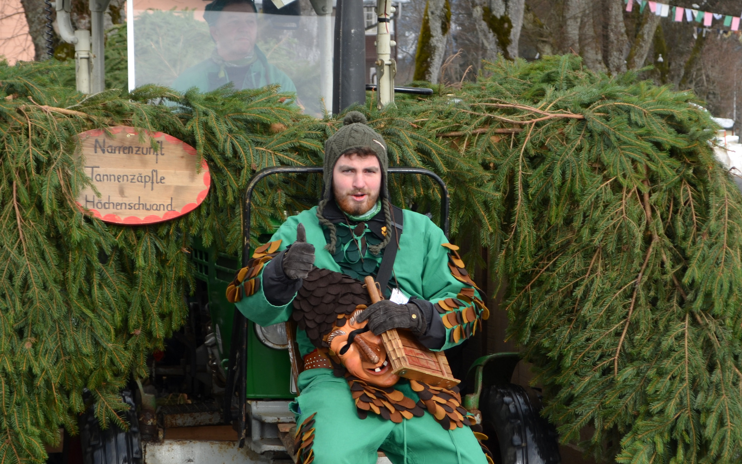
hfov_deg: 24.5
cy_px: 222
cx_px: 371
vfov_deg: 15.5
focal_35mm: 85
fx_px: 1709
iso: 100
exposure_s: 1/200
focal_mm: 55
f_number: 7.1
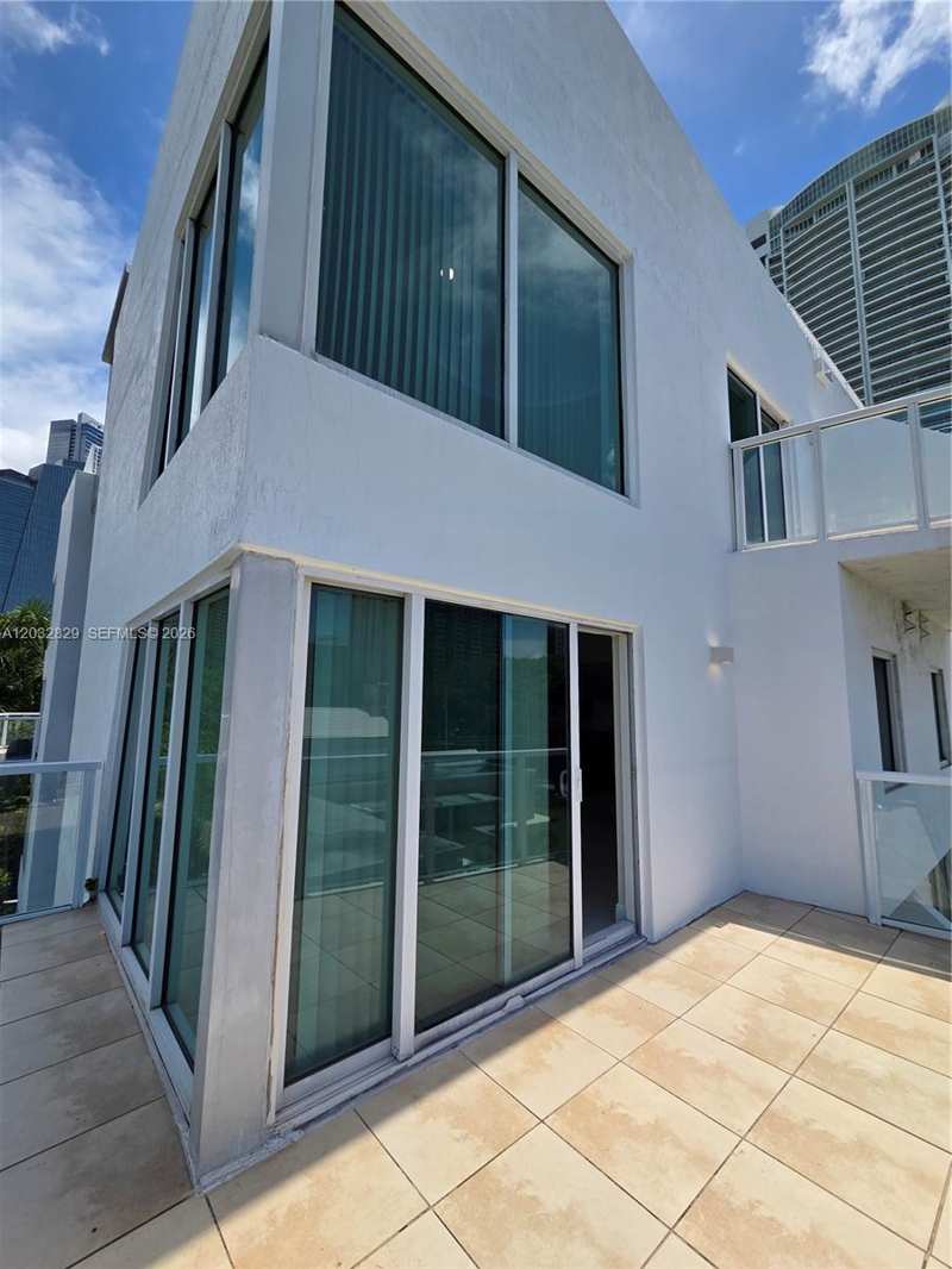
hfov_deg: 89.9
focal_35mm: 13
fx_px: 477
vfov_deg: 106.2
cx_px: 476
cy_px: 634
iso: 50
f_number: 2.2
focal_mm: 2.2
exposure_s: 1/2635
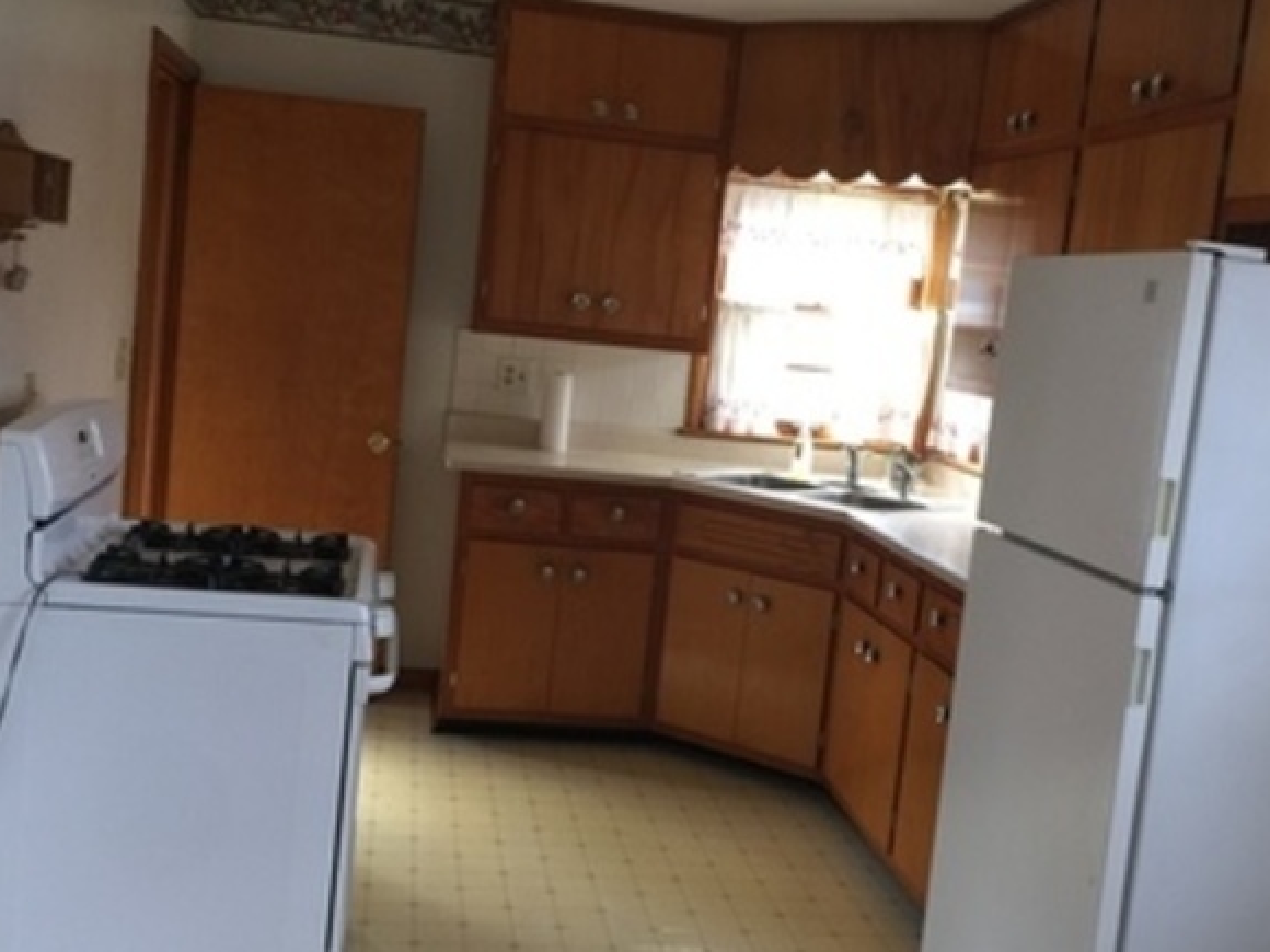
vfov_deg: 44.2
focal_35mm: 32
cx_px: 694
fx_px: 1174
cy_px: 481
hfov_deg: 56.7
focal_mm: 4.15
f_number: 2.2
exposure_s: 1/30
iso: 40
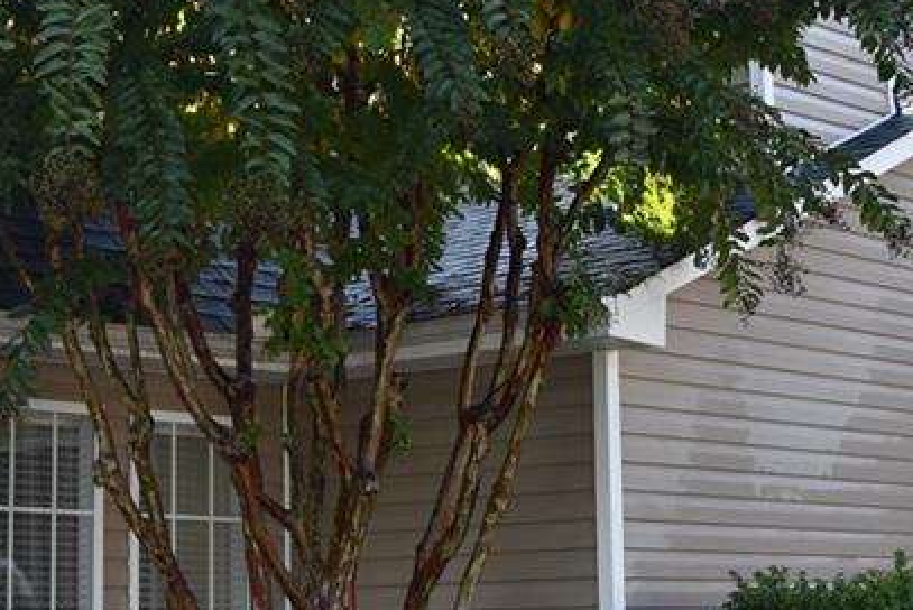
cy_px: 235
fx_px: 2392
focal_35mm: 94
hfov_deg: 21.5
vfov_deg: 14.5
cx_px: 305
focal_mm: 25
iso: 100
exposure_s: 1/125
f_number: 5.6
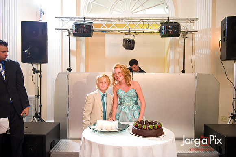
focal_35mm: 34
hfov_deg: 55.8
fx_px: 223
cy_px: 78
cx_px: 118
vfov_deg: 38.8
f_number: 3.2
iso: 1600
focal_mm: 34
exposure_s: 1/125
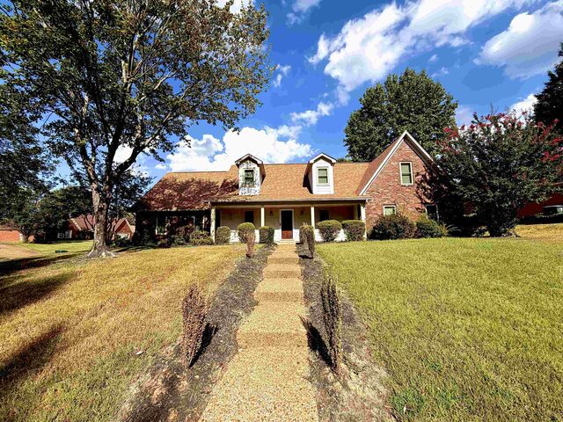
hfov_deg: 102.1
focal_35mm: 14
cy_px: 211
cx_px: 282
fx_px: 228
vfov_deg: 85.7
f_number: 2.2
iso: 25
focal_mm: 2.22
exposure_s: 1/770
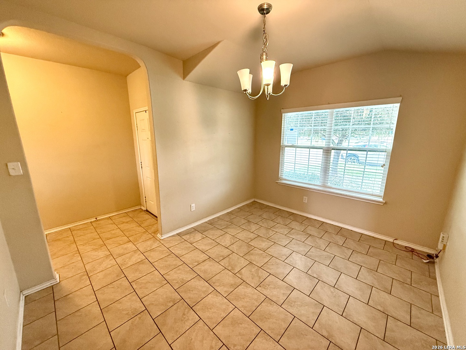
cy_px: 175
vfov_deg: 85.7
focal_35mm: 14
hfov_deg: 102.1
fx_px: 188
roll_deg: -0.3
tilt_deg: -11.6
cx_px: 233
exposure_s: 1/120
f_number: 2.2
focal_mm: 2.22
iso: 500
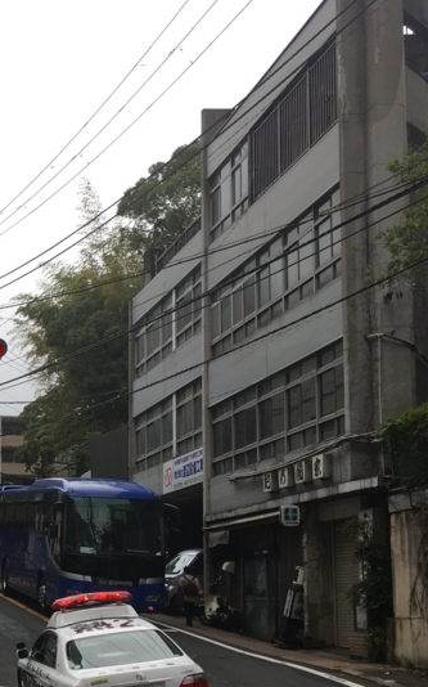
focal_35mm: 59
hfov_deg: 19.5
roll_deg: -0.8
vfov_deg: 34.2
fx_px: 1103
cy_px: 463
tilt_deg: +6.7
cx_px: -188
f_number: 2.2
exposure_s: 1/219
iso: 25
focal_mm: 4.15
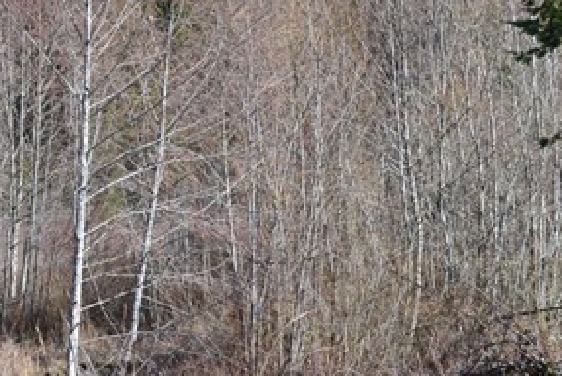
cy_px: 155
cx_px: 20
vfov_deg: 8.1
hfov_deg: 12.0
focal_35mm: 170
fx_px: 2657
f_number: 10
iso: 400
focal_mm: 30
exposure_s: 1/320
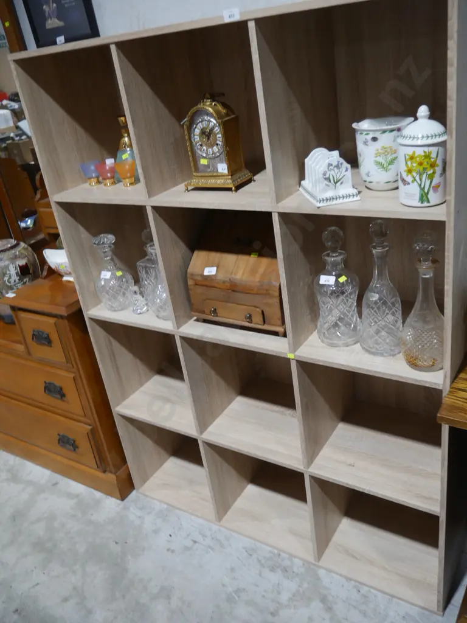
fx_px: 540
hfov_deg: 46.8
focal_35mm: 30
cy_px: 312
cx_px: 234
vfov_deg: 60.0
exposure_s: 1/60
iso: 320
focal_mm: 15
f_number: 3.6
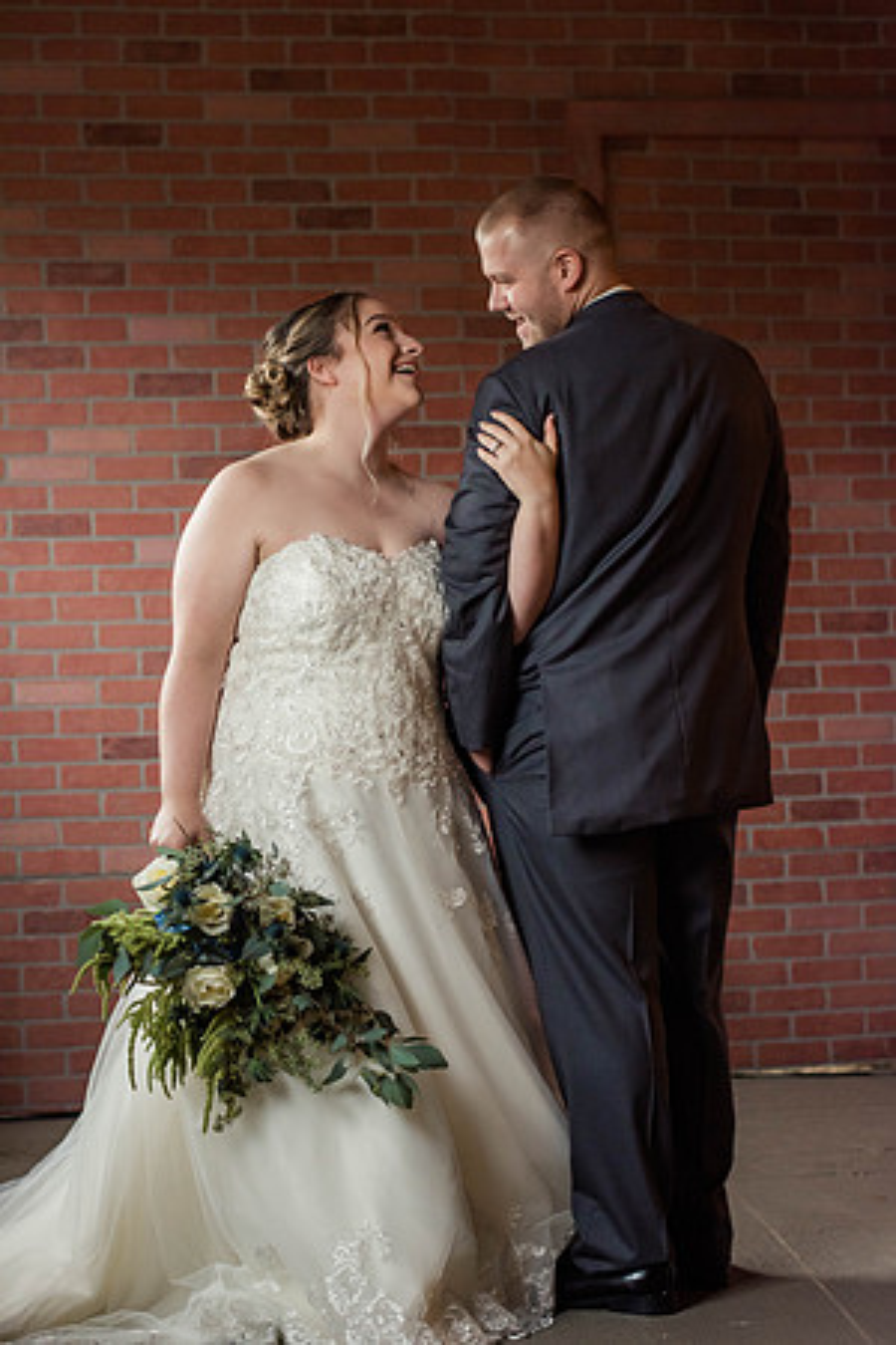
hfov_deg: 18.2
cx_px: 448
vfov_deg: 27.0
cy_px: 672
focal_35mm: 75
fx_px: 2800
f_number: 2.8
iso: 1000
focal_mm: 50
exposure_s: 1/160
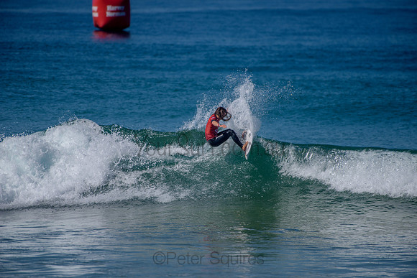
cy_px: 139
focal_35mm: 500
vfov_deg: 2.8
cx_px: 208
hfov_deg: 4.1
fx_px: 5793
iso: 100
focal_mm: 500
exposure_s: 1/2000
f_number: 5.6
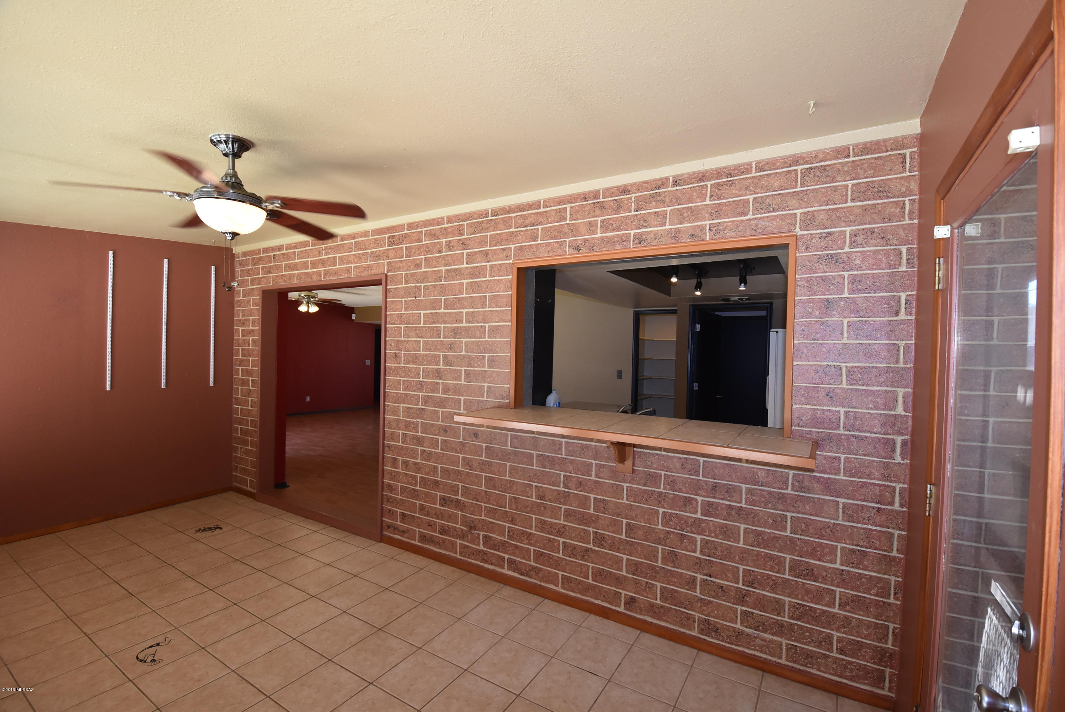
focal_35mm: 15
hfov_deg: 100.3
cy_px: 356
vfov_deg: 77.4
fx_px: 444
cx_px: 532
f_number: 5
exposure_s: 1/100
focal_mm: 10
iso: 800
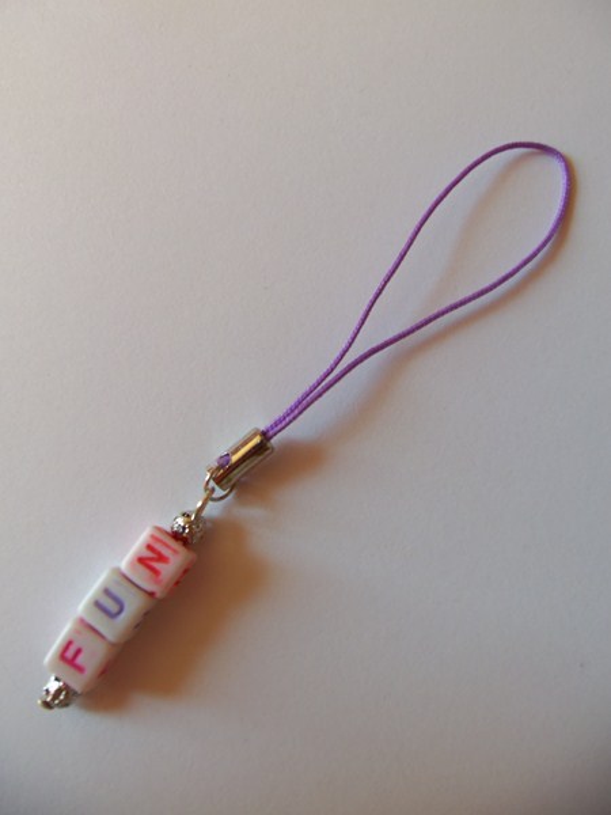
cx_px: 306
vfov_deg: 61.7
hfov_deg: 48.2
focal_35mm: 29
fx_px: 682
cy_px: 408
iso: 80
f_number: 3.4
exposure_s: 1/40
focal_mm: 5.2
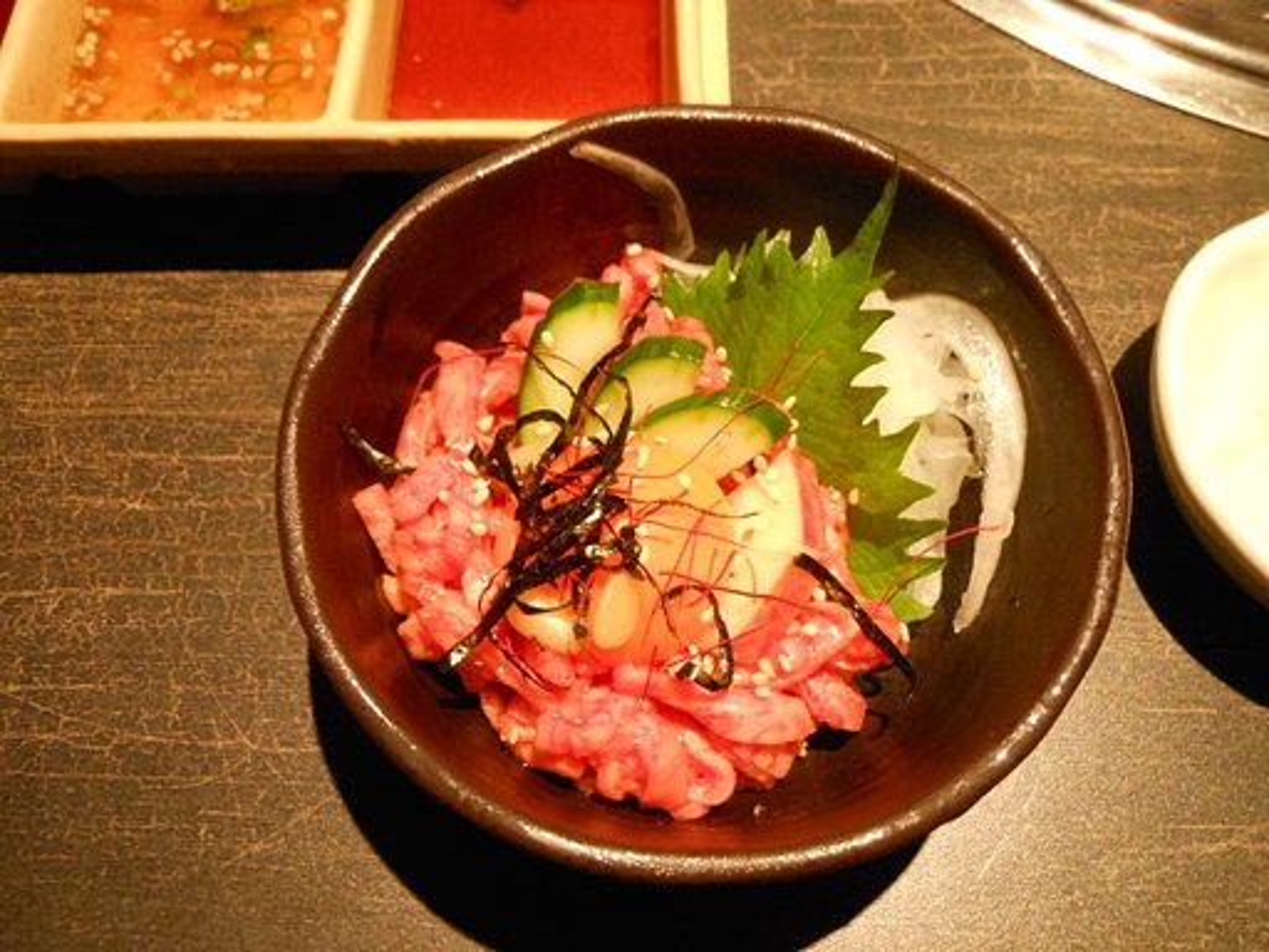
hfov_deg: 55.4
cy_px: 476
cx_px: 634
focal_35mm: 33
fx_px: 1210
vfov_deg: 42.9
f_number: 4
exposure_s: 1/6
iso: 400
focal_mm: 5.9
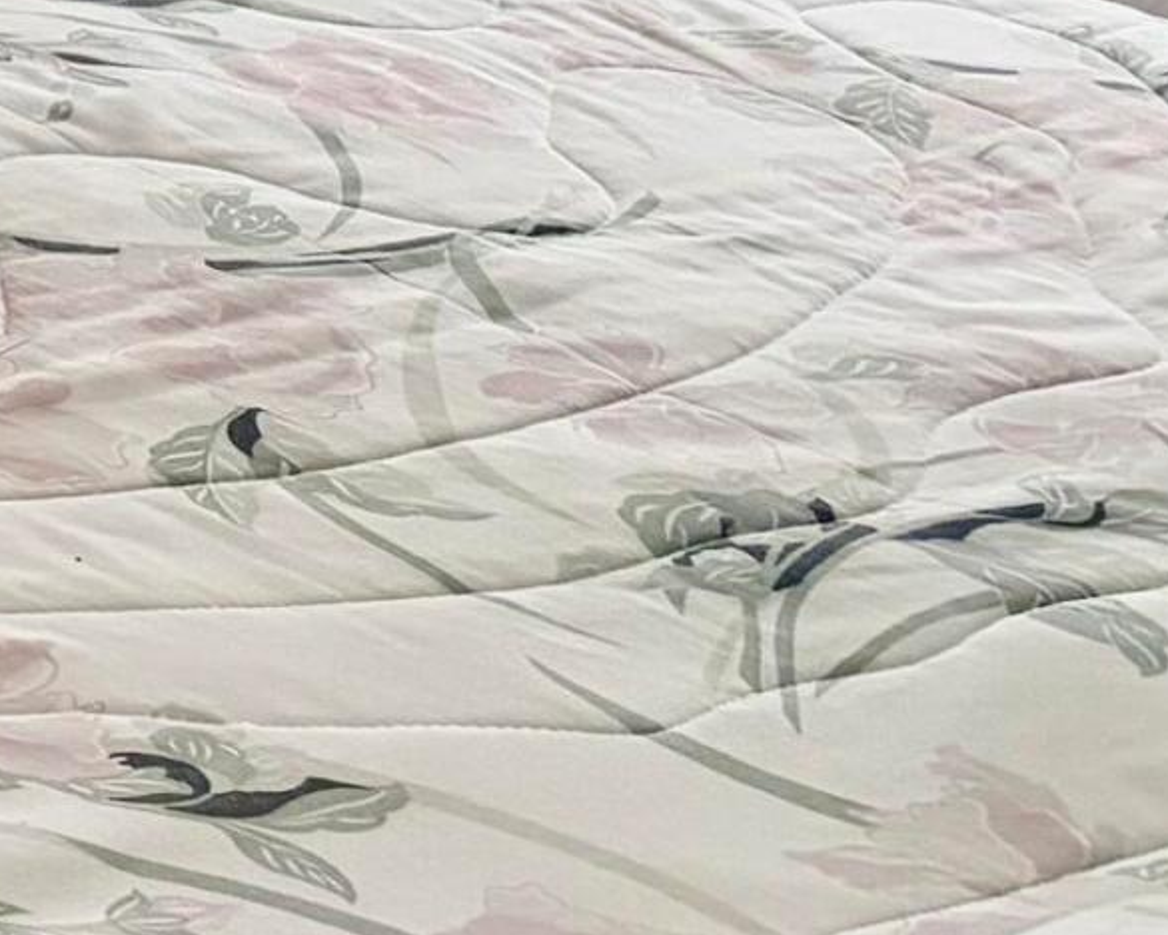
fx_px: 4321
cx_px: -1487
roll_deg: -1.7
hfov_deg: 12.6
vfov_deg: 11.7
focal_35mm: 125
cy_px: -549
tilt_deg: -11.6
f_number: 1.6
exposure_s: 1/60
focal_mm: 5.96
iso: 400
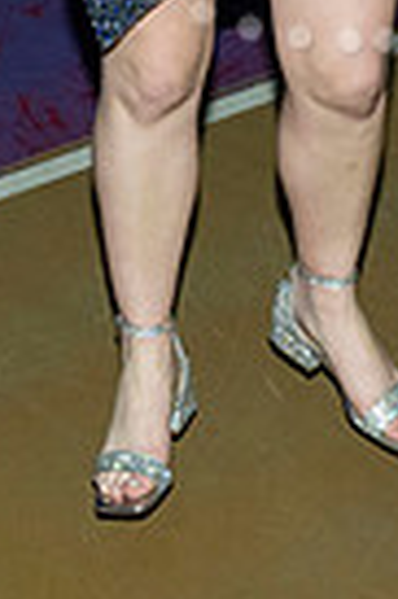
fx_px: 2676
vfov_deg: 12.3
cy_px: -225
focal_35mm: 161
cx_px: 47
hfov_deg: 8.5
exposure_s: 1/100
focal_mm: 24
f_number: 5.6
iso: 1000
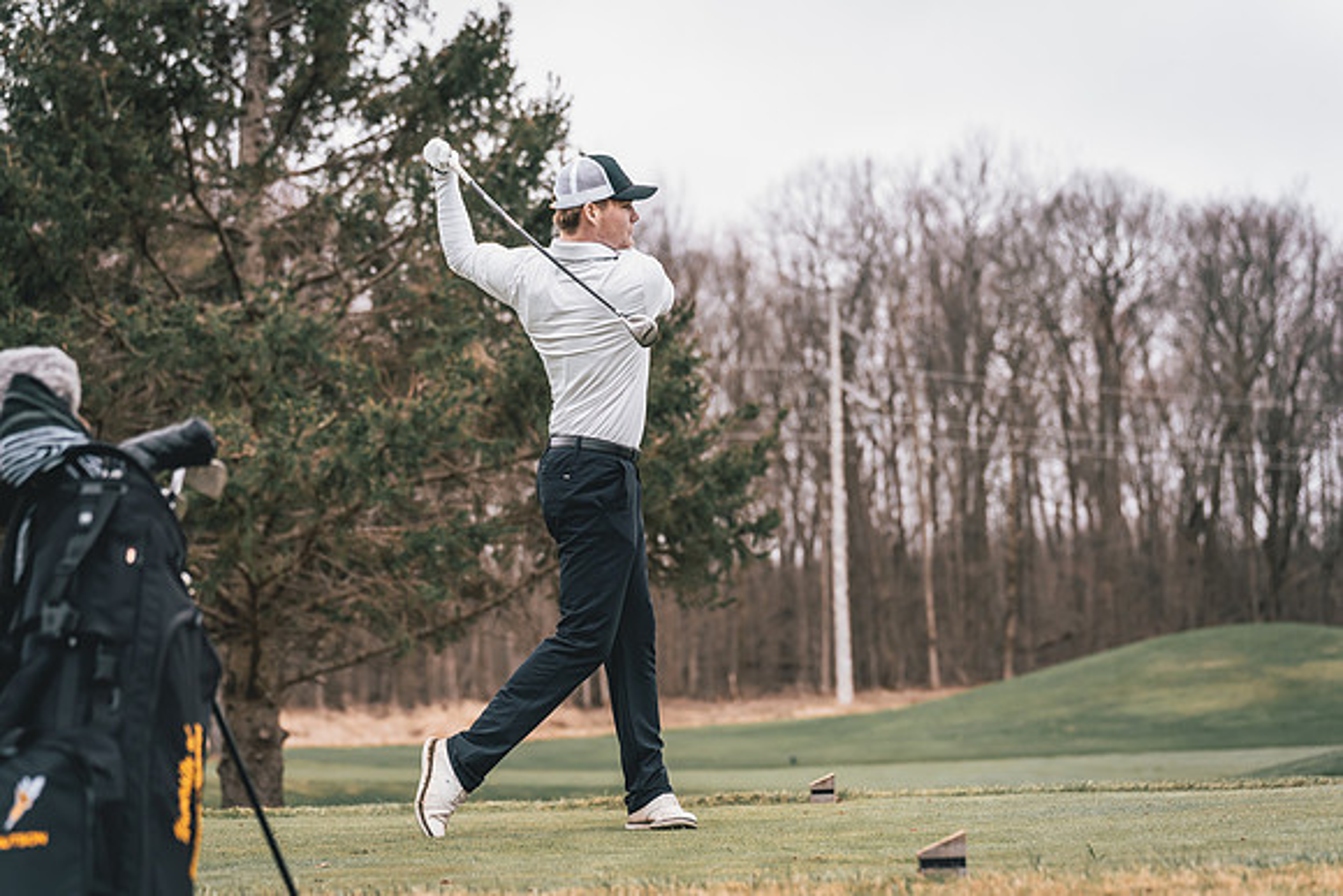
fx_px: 2710
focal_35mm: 73
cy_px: 448
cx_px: 672
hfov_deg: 27.8
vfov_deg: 18.8
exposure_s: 1/4000
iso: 640
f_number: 2.8
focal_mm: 70
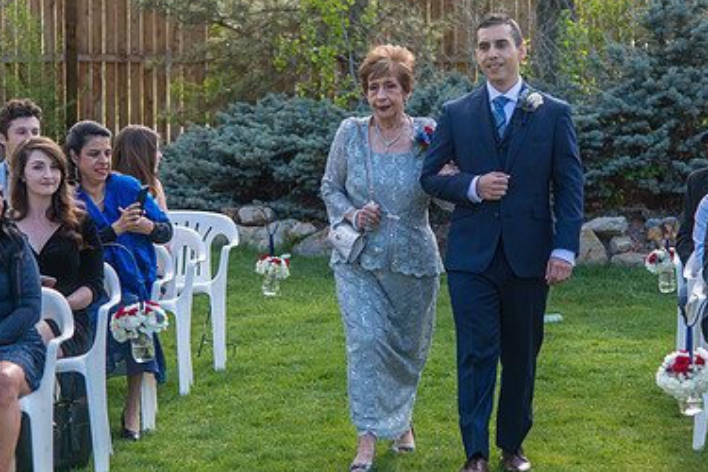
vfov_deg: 11.8
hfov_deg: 17.6
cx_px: 417
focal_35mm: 116
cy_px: 186
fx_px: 2281
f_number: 4
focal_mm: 75
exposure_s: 1/200
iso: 64
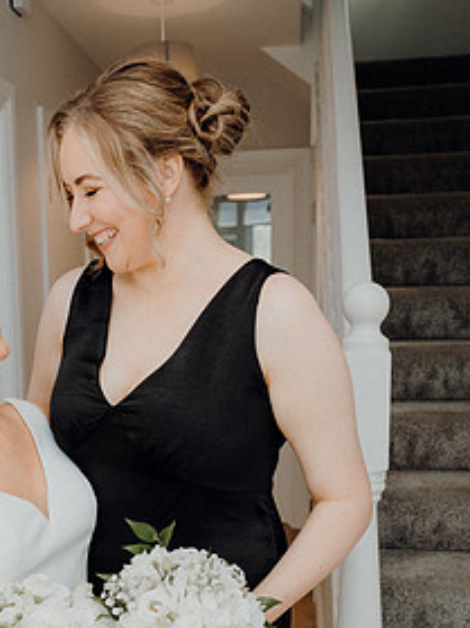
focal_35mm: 48
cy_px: 420
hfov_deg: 29.7
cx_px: 108
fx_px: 870
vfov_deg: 39.2
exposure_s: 1/160
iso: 125
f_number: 3.5
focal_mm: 24
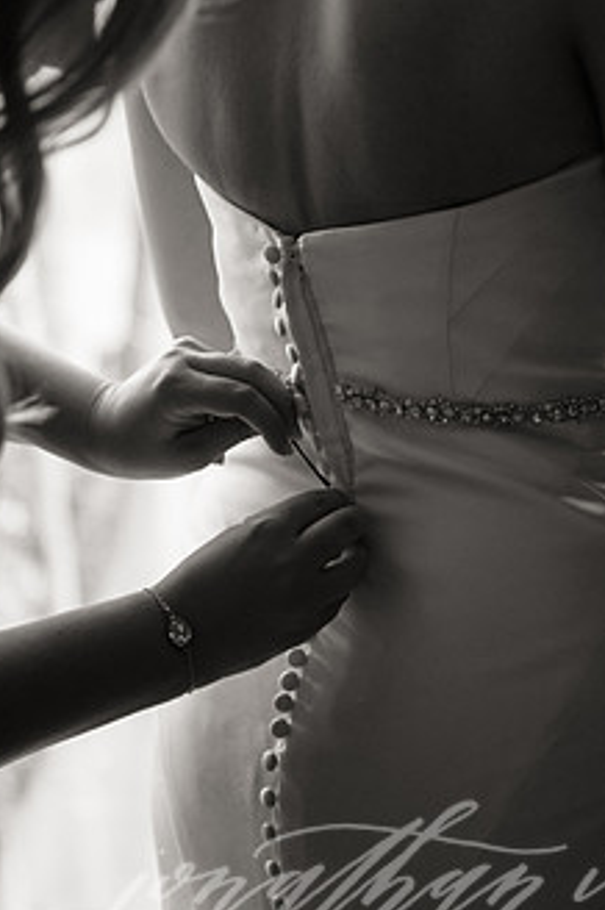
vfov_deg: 21.2
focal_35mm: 96
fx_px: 2425
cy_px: 372
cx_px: 395
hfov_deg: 14.2
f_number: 2.8
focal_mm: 70
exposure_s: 1/200
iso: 4000
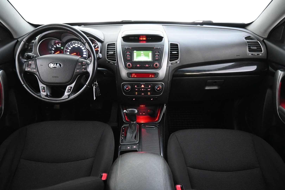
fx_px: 190
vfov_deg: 53.1
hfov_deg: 73.7
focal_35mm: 24
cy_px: 95
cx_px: 142
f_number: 3.5
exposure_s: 1/25
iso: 7200
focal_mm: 16
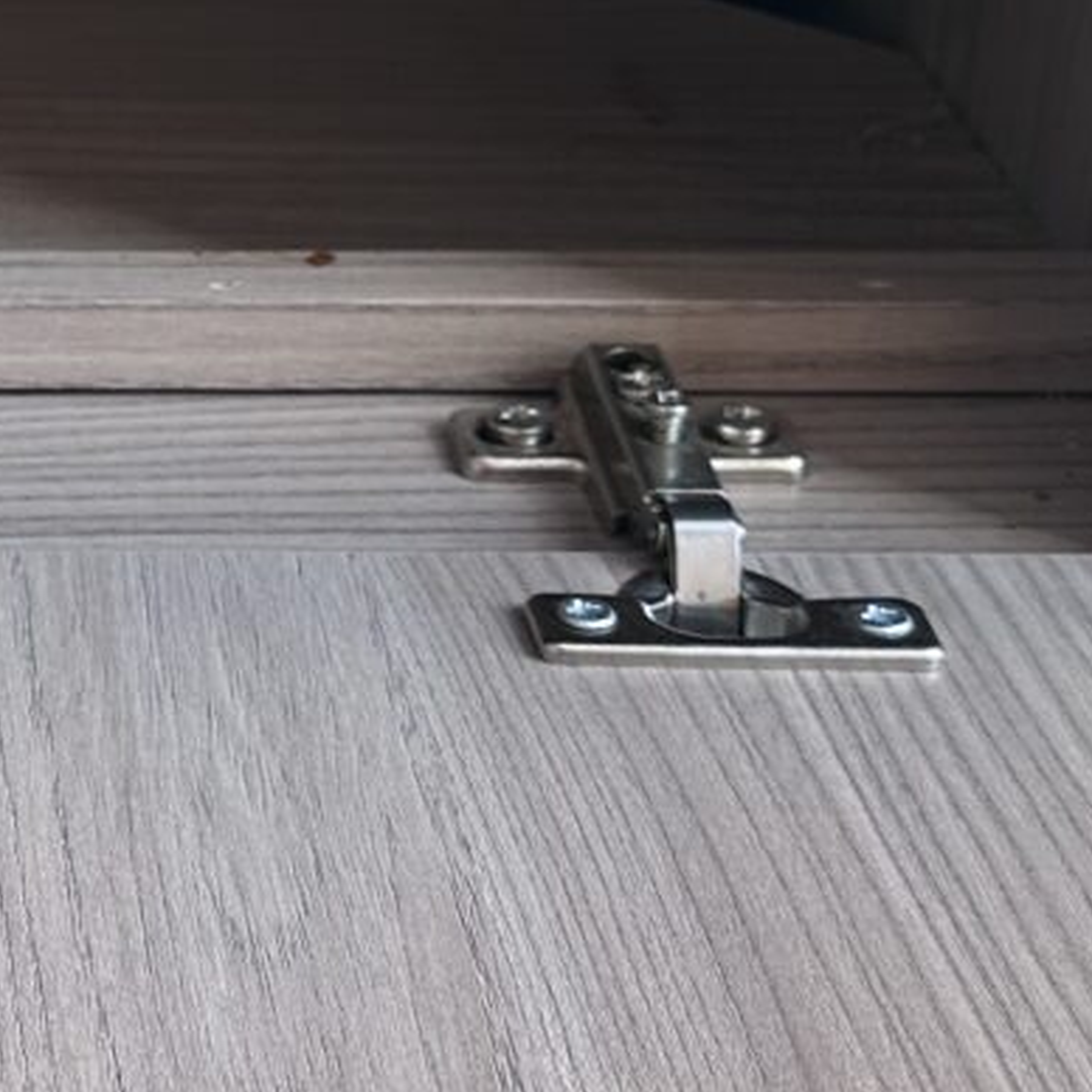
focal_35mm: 112
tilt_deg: -26.3
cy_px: 310
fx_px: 3997
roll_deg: +0.8
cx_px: -380
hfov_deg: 14.8
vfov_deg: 15.5
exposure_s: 1/121
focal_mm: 6.86
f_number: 1.78
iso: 64
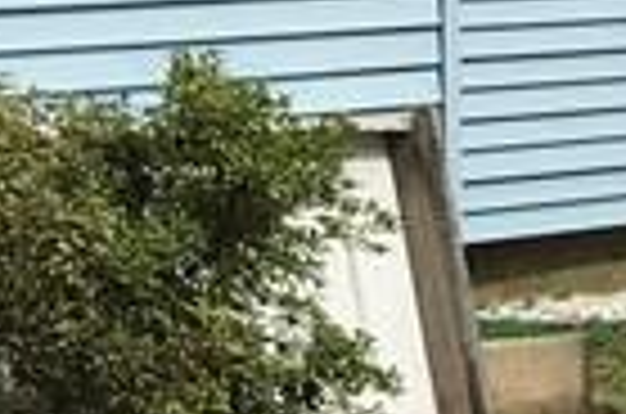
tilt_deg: +6.1
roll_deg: -1.0
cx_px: -829
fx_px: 3869
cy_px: -594
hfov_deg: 8.5
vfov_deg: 5.9
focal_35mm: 223
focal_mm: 4.15
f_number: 2.2
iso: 25
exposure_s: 1/1326
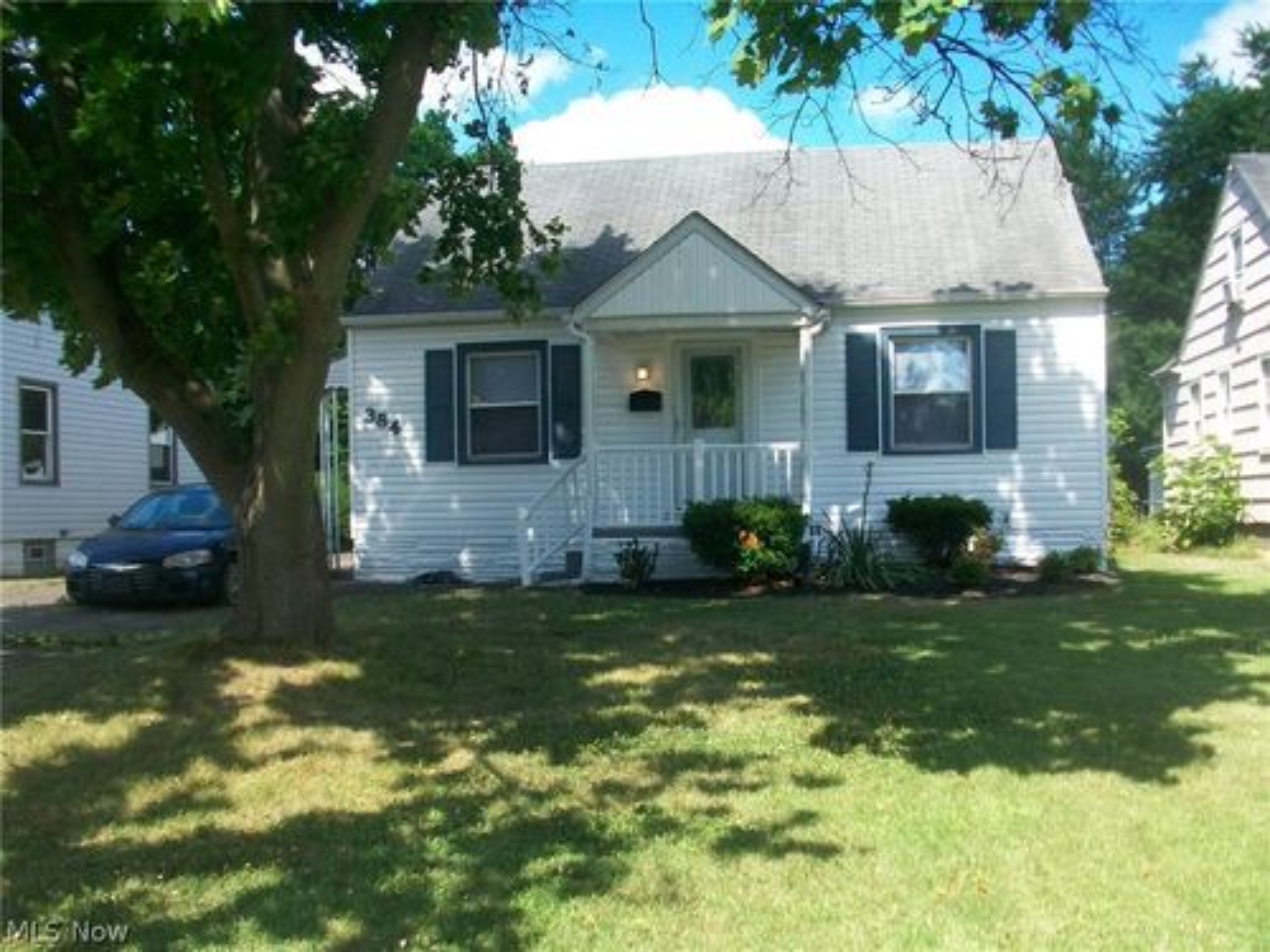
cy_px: 476
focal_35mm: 34
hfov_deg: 54.0
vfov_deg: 41.8
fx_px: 1247
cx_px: 635
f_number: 2.8
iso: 80
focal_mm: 5.7
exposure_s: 1/500
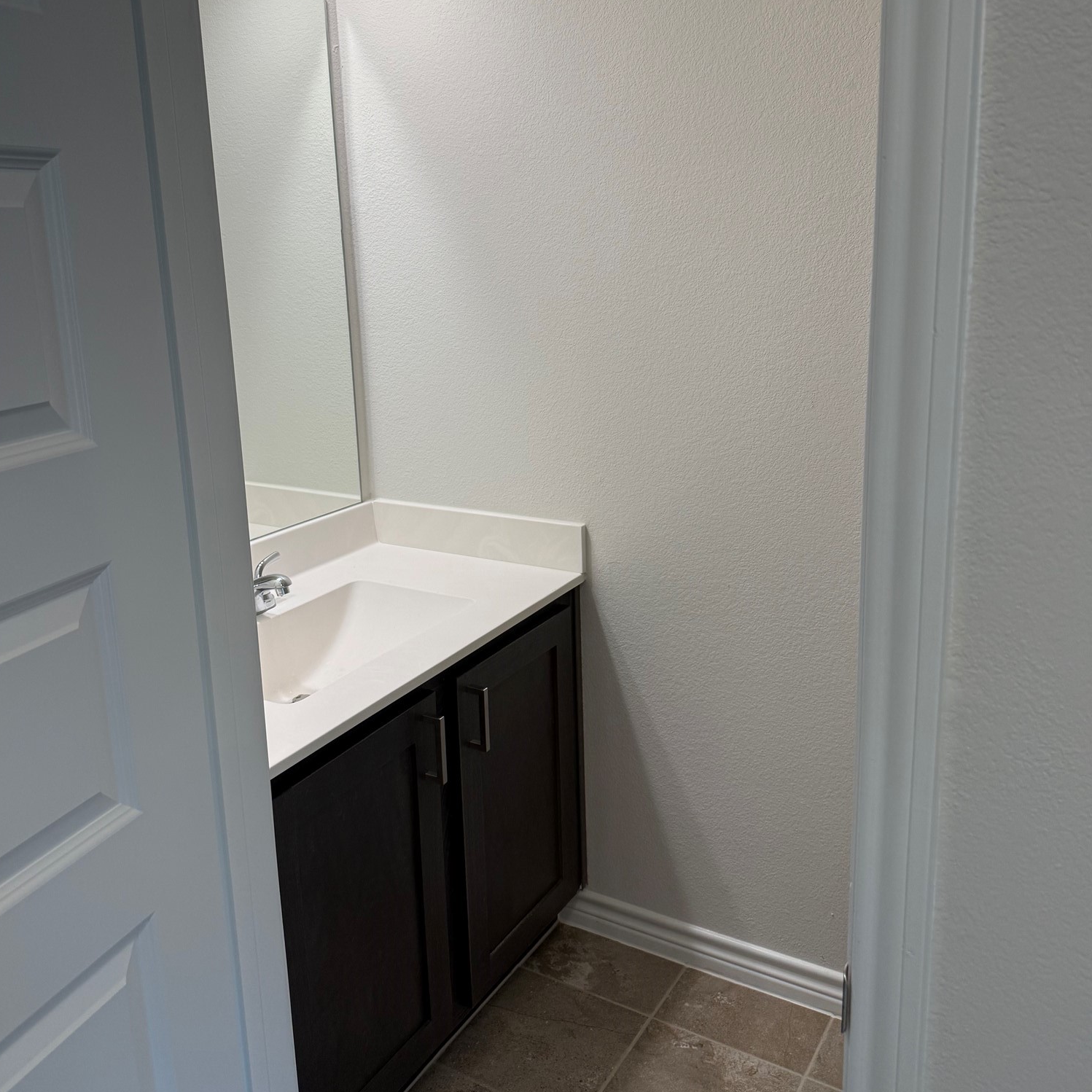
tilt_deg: -11.0
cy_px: 459
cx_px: 538
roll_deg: +1.6
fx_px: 1035
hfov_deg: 55.6
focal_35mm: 29
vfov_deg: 55.4
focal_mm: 6.76
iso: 125
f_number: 1.78
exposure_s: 1/120
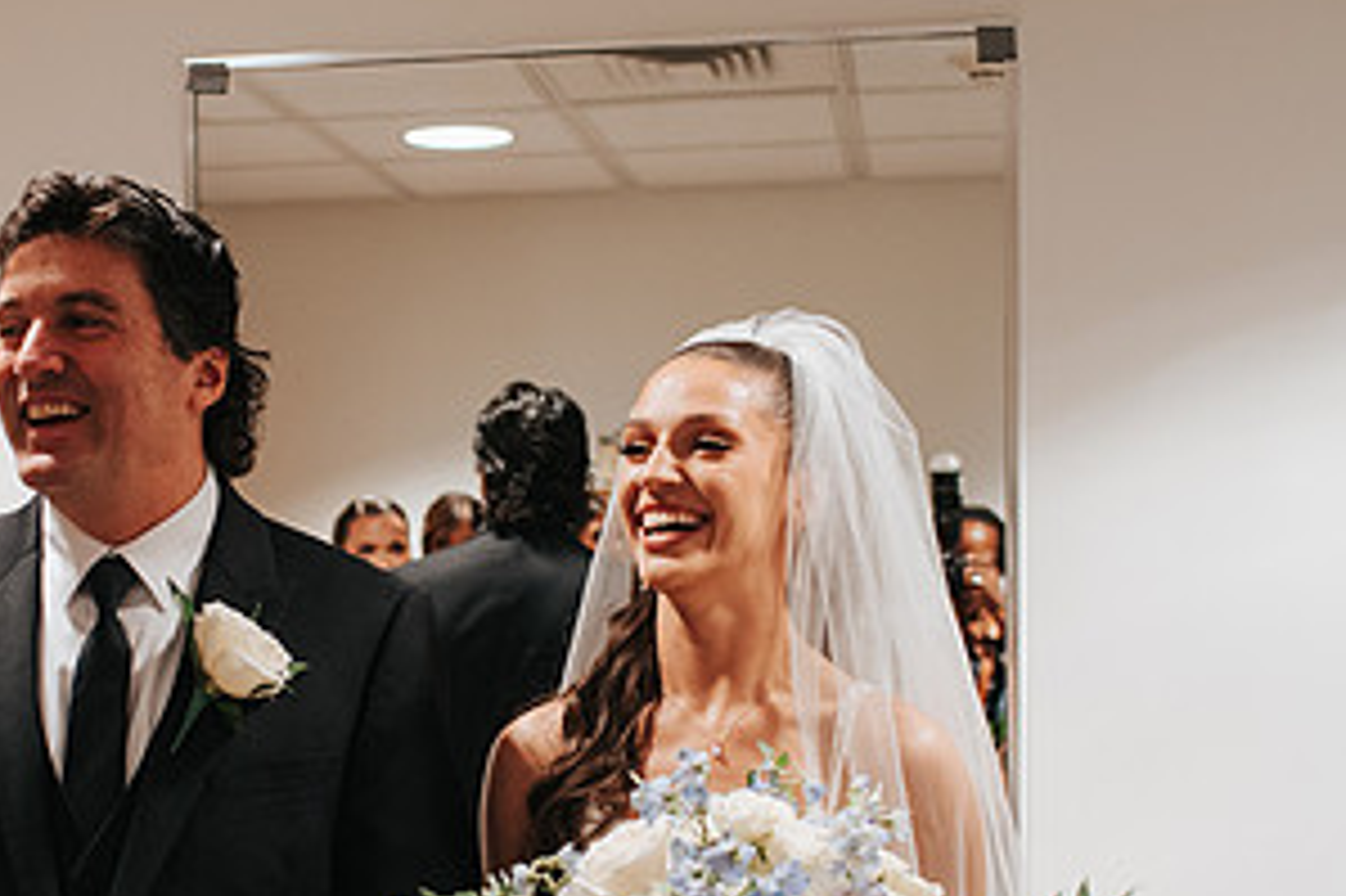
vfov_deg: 19.8
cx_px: 423
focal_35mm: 68
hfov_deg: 29.4
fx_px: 2541
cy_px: 682
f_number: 2.8
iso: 1000
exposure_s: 1/125
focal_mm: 35
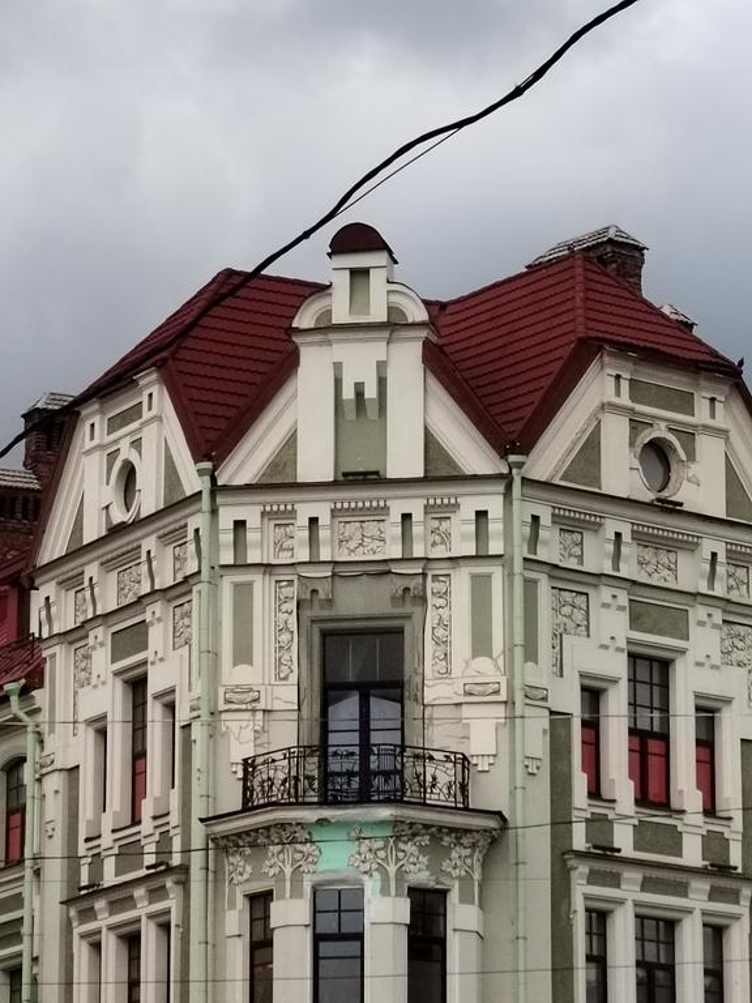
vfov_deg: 13.3
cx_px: 376
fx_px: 4316
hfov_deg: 10.0
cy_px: 502
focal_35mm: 149
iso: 516
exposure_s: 1/2000
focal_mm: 5.52
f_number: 1.9
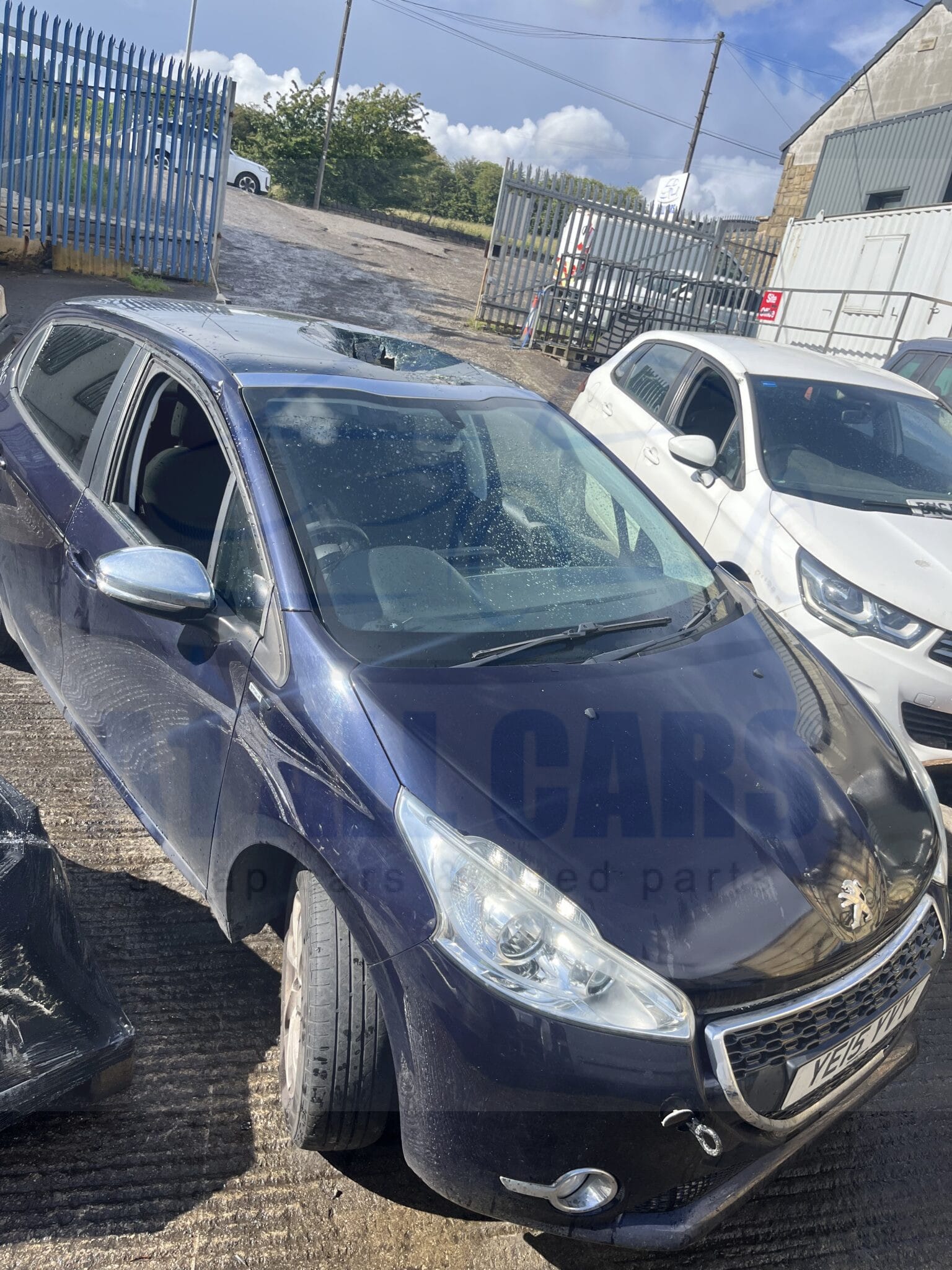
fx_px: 953
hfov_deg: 53.1
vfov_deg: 67.3
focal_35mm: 26
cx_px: 476
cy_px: 635
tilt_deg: -19.4
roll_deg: -12.0
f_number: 1.6
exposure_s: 1/1748
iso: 50
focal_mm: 5.1
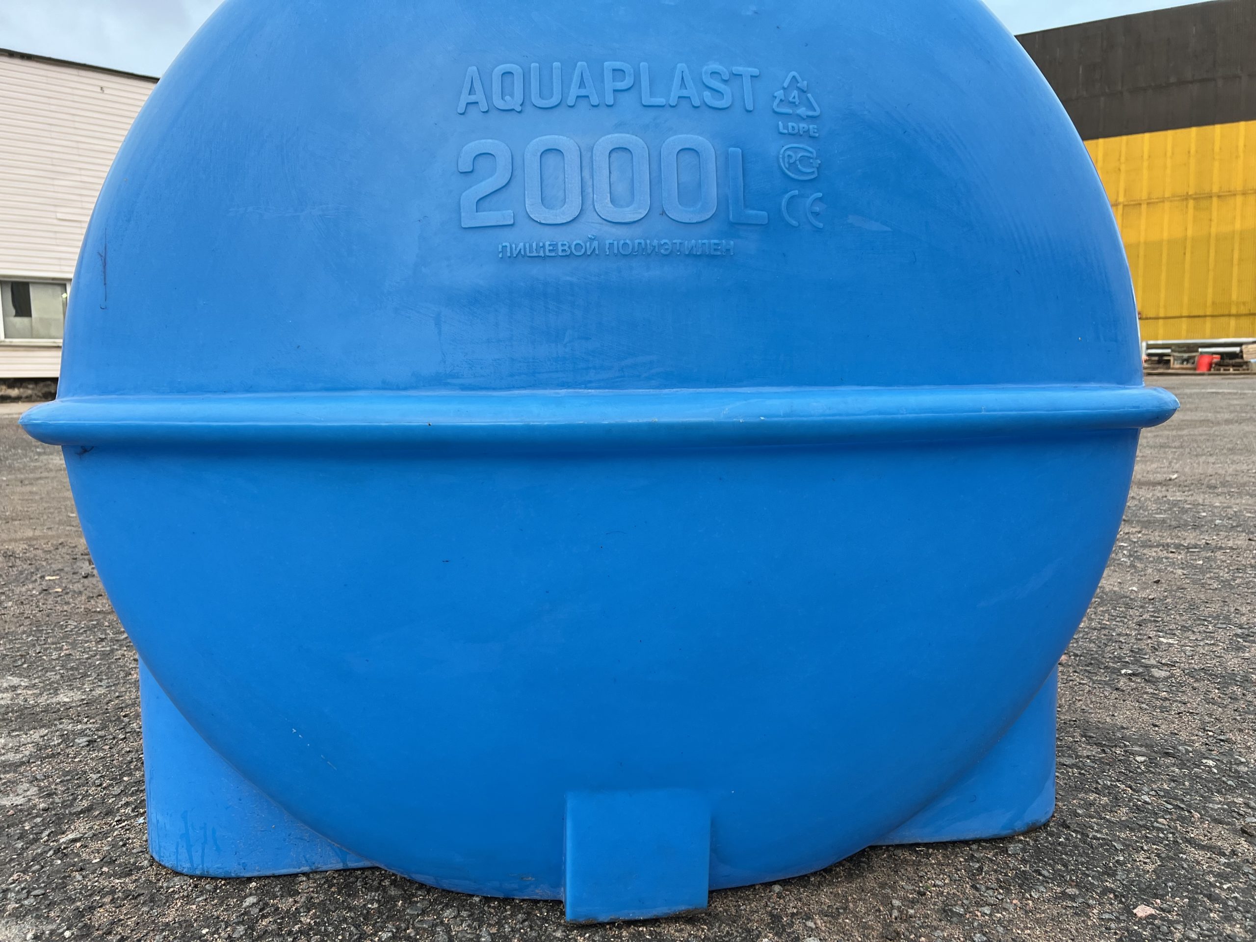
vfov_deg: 53.1
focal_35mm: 26
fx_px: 943
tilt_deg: -6.3
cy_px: 471
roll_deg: +0.7
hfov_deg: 67.3
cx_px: 628
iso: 64
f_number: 1.5
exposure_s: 1/121
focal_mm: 5.7
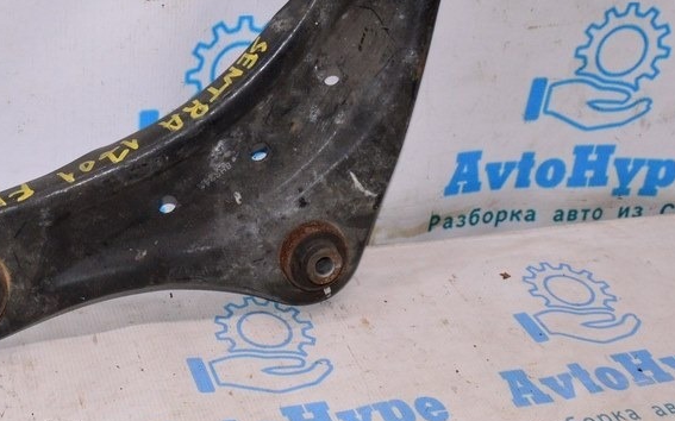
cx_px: 196
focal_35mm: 58
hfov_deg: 34.6
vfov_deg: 21.8
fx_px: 1065
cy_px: 34
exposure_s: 1/200
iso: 1600
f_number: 8
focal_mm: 21
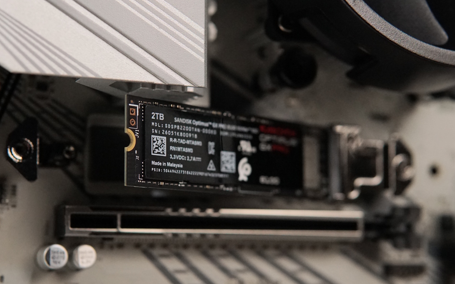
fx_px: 570
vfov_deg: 28.0
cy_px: 143
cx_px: 227
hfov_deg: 43.5
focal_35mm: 46
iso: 1250
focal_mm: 30
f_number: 3.2
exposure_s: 1/320
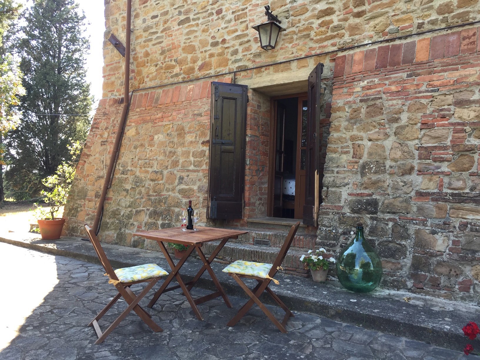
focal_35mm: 29
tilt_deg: +4.1
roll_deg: -3.2
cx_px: 240
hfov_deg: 61.7
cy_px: 180
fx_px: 402
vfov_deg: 48.2
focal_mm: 4.15
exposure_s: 1/110
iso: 32
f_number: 2.2
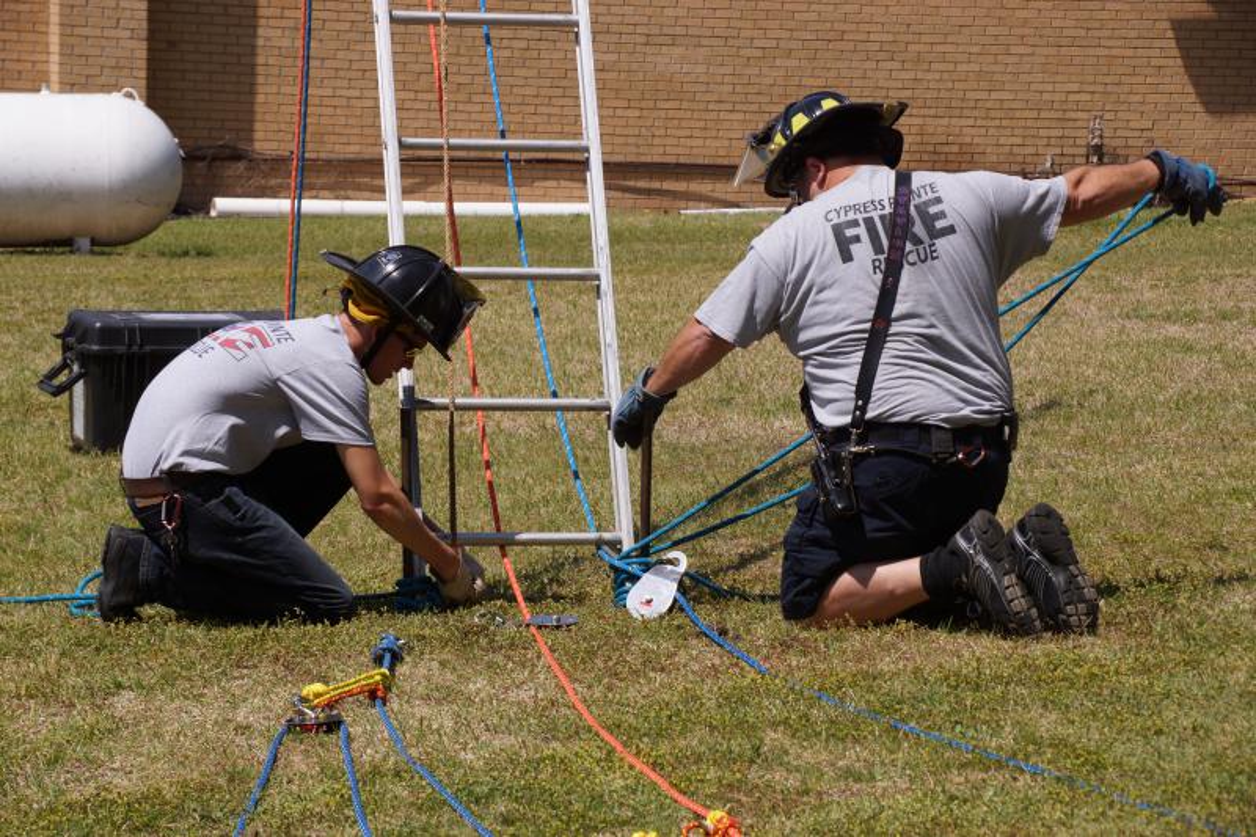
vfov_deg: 11.4
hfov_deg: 17.1
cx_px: 628
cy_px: 418
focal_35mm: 120
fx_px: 4186
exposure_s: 1/400
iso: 100
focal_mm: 80
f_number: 9
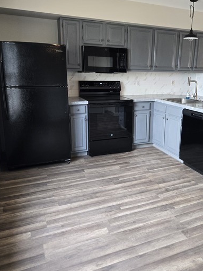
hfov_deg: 46.3
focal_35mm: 30
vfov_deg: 59.9
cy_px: 124
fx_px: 235
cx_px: 129
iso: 200
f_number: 1.8
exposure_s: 1/120
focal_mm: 5.4
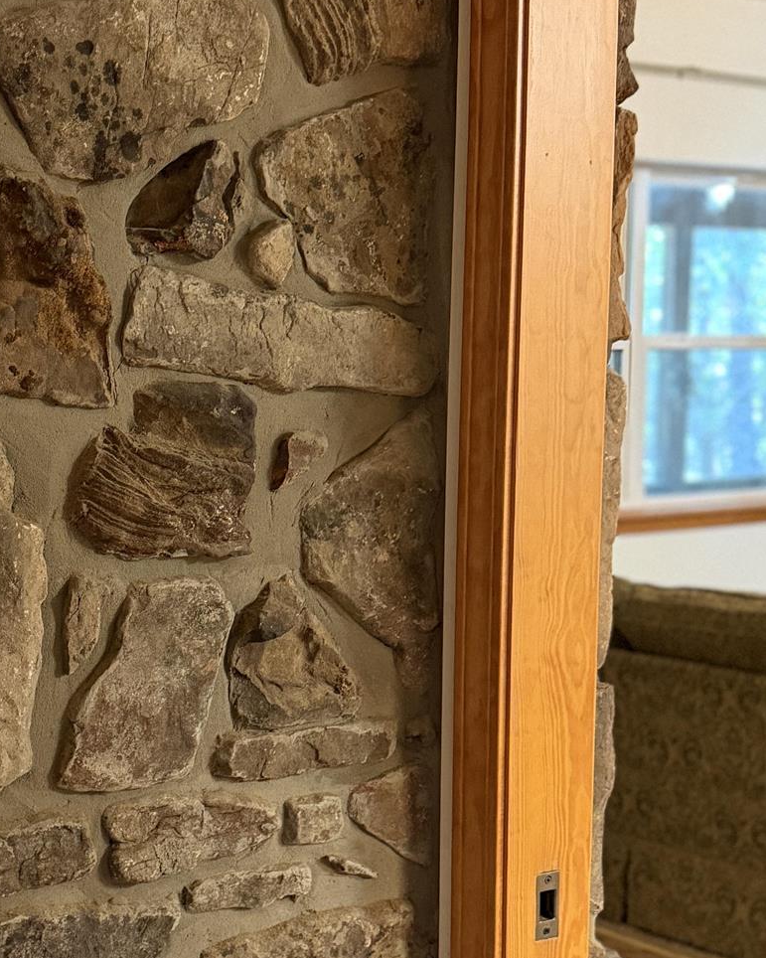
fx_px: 1587
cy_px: 559
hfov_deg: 25.9
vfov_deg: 33.5
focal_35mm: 56
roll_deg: +1.3
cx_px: 22
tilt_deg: -6.4
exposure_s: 1/30
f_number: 1.78
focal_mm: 6.76
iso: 800
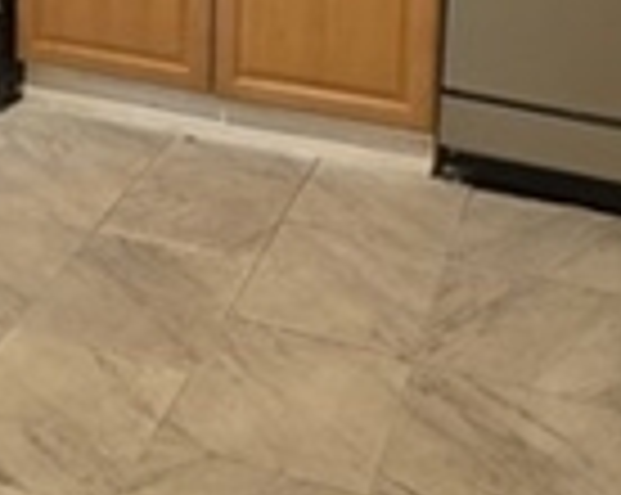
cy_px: -223
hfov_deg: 29.0
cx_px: 225
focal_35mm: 65
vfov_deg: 20.5
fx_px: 1193
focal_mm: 6.5
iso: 640
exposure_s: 1/120
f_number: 1.4
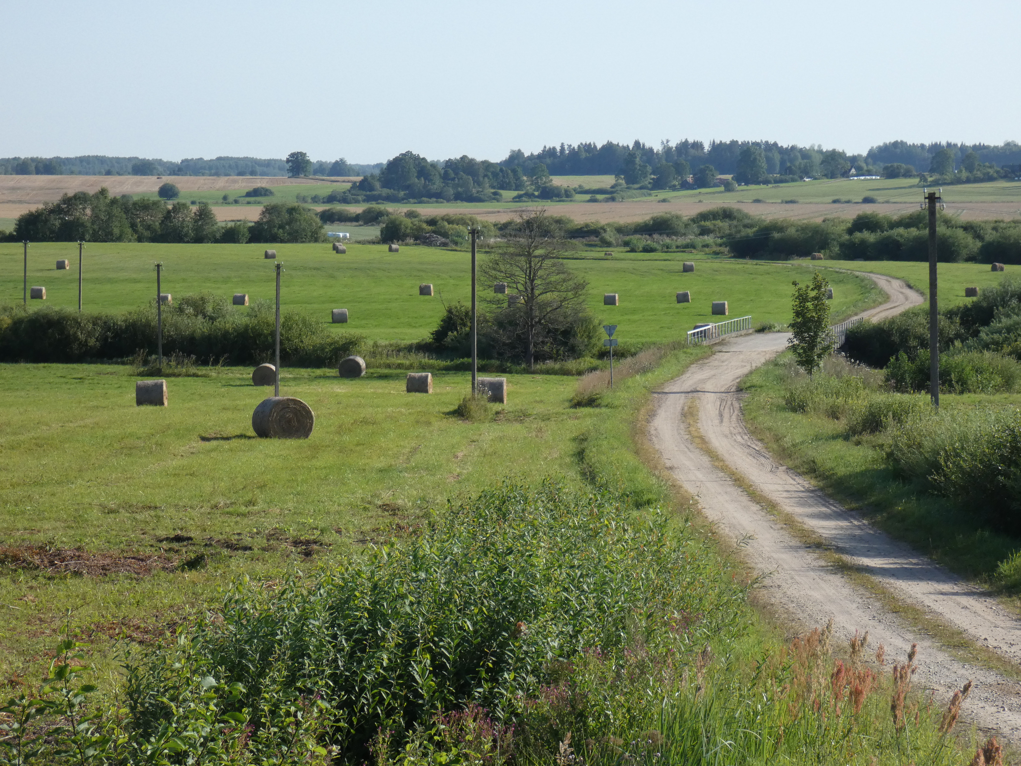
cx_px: 510
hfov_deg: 16.8
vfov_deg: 12.7
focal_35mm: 117
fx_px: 3451
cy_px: 383
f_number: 5.1
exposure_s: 1/800
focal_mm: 21
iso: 200
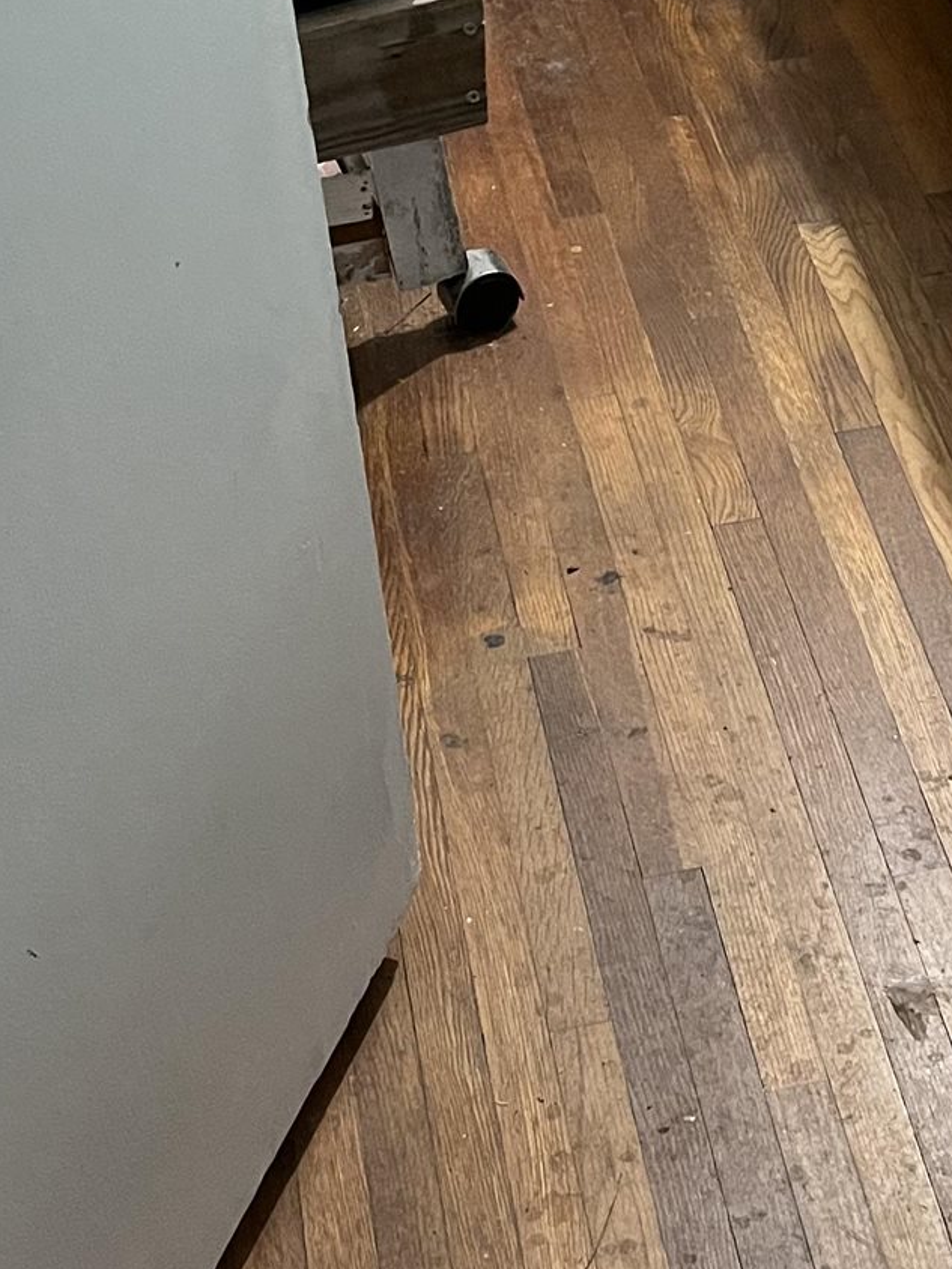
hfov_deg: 20.5
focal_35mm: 71
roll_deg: +1.6
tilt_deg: -39.7
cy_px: 505
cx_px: 732
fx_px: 2603
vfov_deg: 27.3
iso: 500
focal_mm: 5.1
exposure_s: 1/40
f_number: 1.6
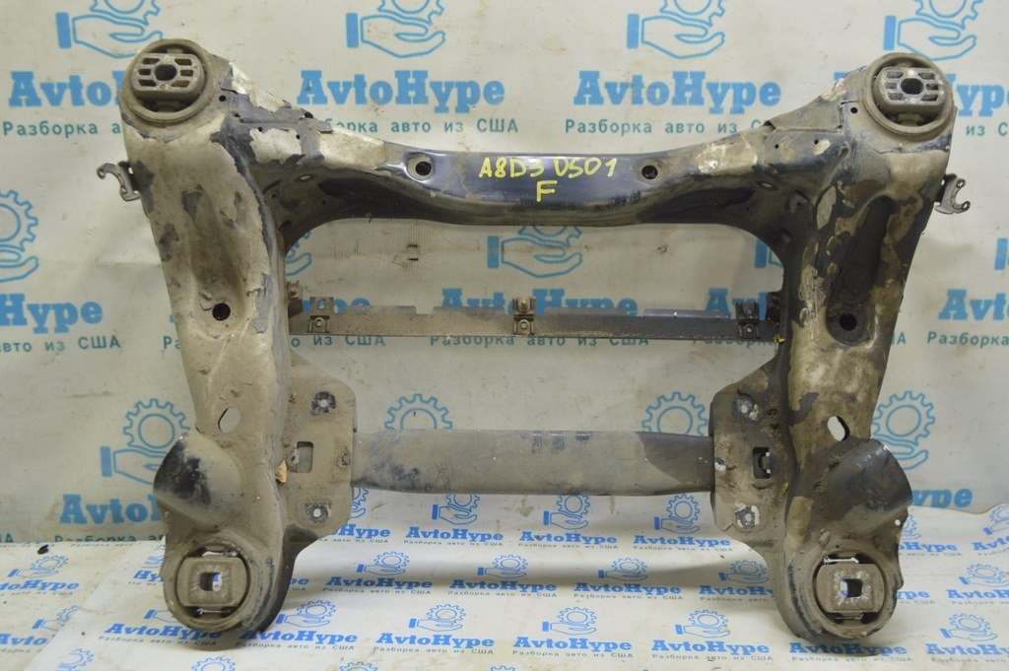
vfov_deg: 35.4
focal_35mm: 38
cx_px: 504
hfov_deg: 51.3
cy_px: 336
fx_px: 1050
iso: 400
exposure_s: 1/20
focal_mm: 25
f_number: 5.6
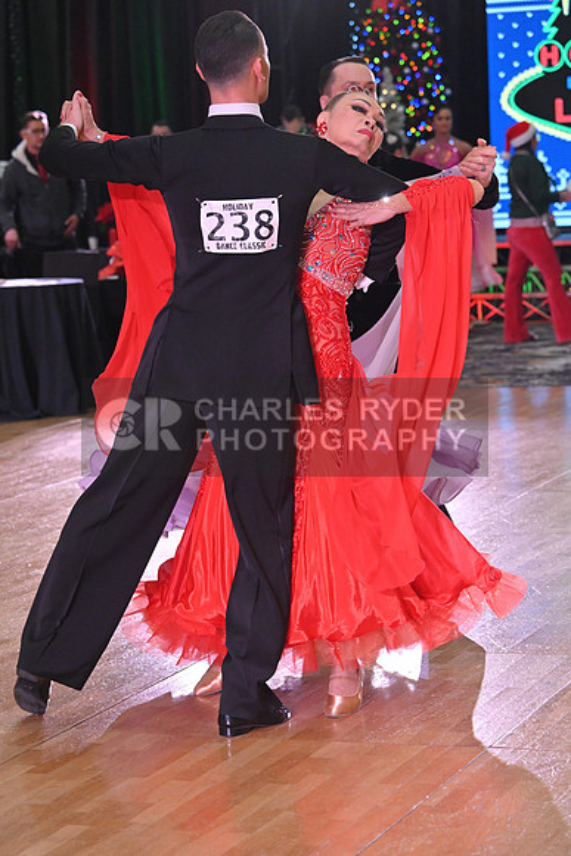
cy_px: 428
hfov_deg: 13.0
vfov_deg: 19.5
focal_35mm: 105
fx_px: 2496
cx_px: 286
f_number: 5.6
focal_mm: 105
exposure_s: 1/400
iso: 3200
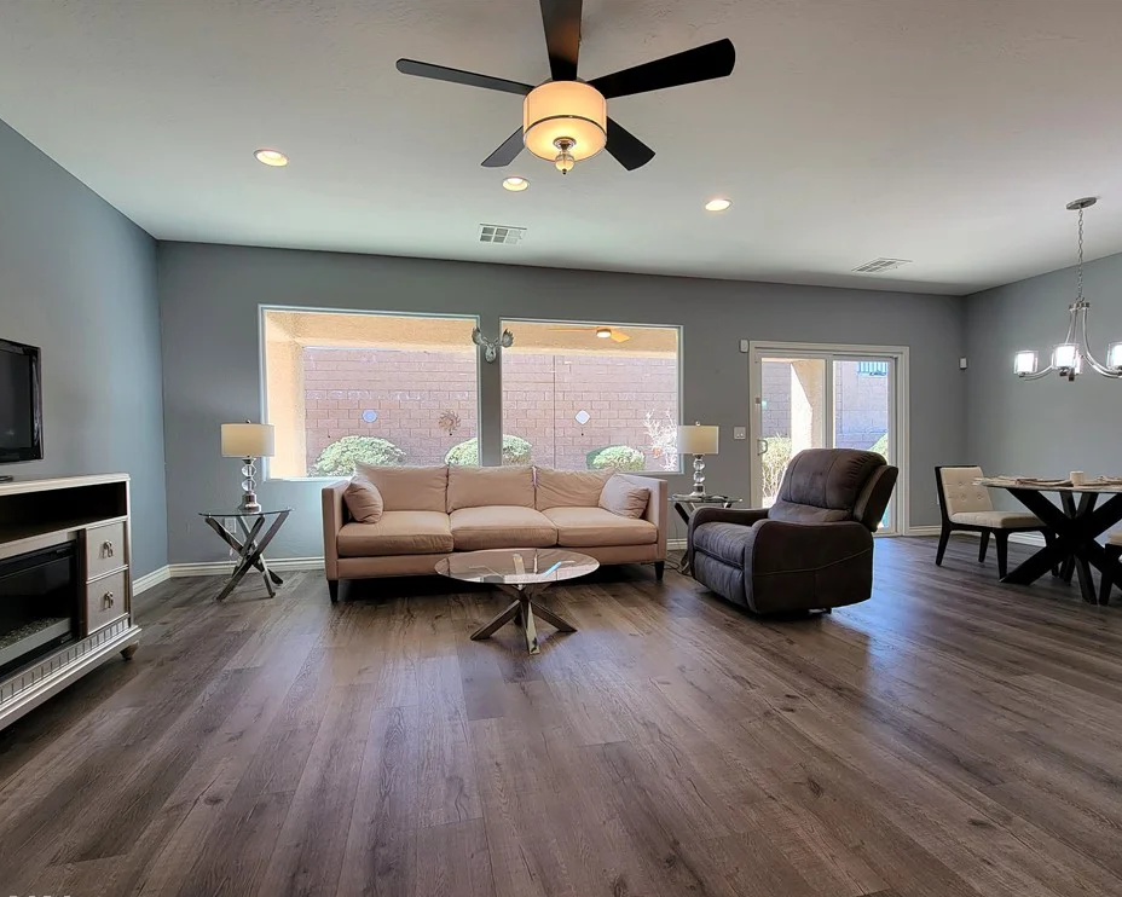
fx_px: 465
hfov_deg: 100.7
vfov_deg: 87.9
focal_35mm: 14
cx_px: 561
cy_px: 462
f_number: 2.2
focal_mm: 2.2
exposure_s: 1/60
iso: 50
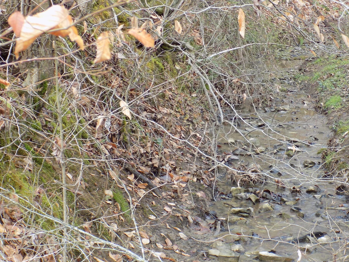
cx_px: 223
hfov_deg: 20.0
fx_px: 988
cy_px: 163
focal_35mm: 98
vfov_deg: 15.1
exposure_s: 1/40
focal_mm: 10.5
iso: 80
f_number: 4
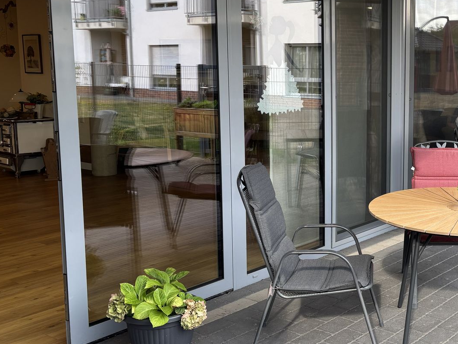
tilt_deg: -7.8
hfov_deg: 37.8
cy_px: 146
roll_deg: -0.9
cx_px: 411
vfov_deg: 30.8
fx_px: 622
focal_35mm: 47
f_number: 1.6
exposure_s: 1/139
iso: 32
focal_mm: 5.96
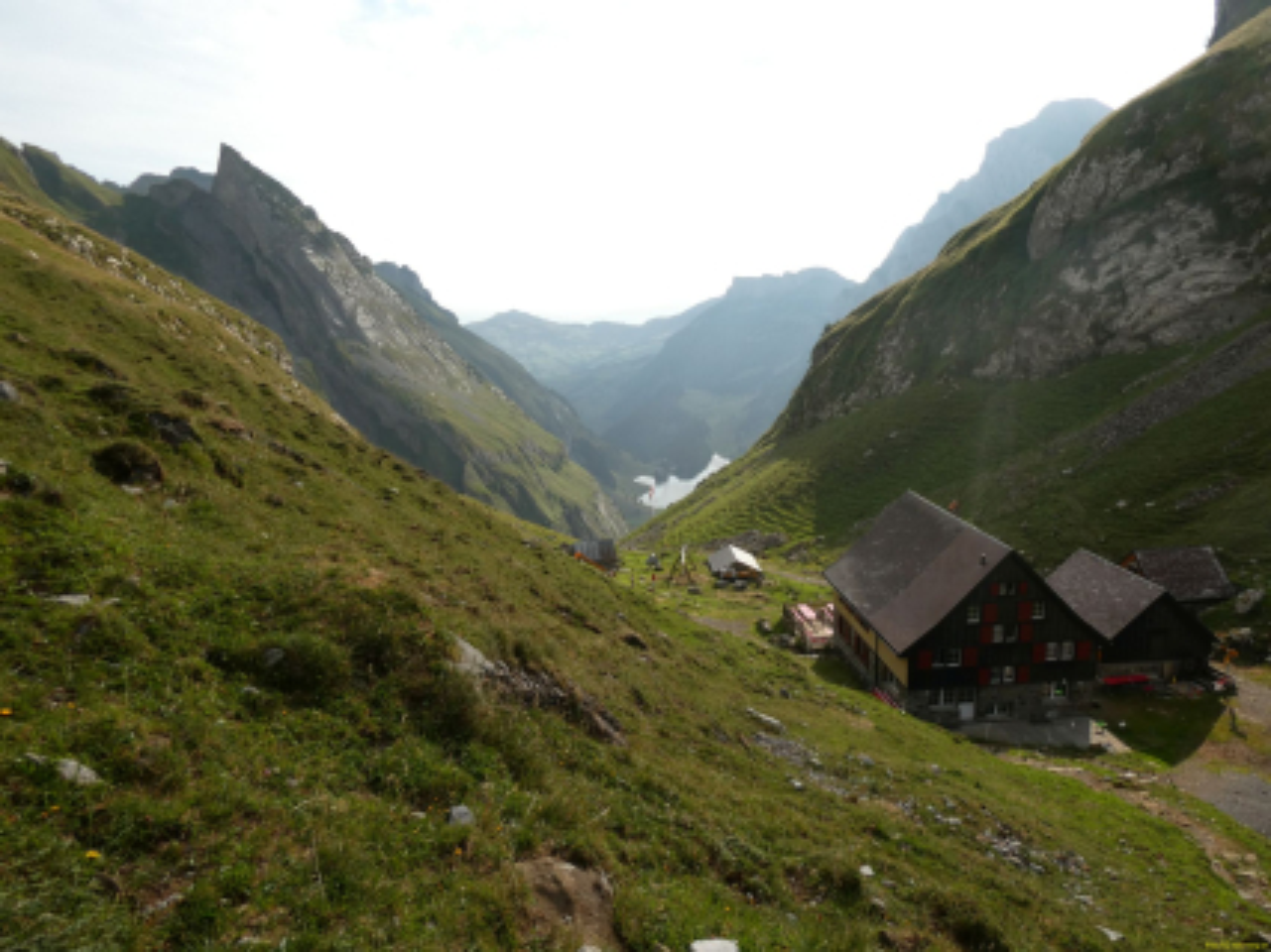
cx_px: 636
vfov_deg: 56.8
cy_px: 476
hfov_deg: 71.6
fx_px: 881
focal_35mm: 24
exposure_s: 1/1000
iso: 80
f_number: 3.3
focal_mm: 4.3
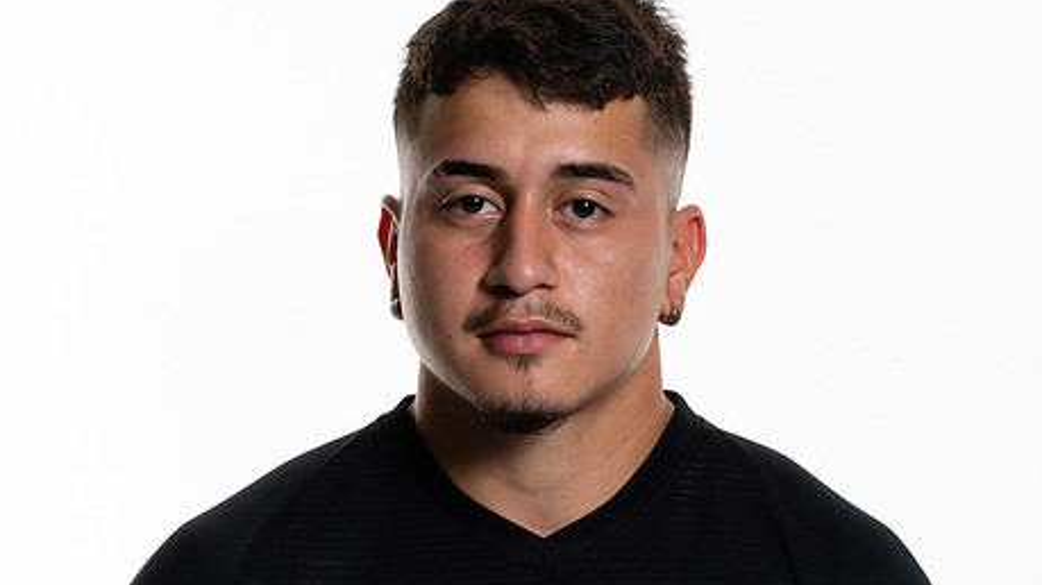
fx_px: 4807
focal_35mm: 174
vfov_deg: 7.0
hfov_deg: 12.4
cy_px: 495
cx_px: 521
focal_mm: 50
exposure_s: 1/200
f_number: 11
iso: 100
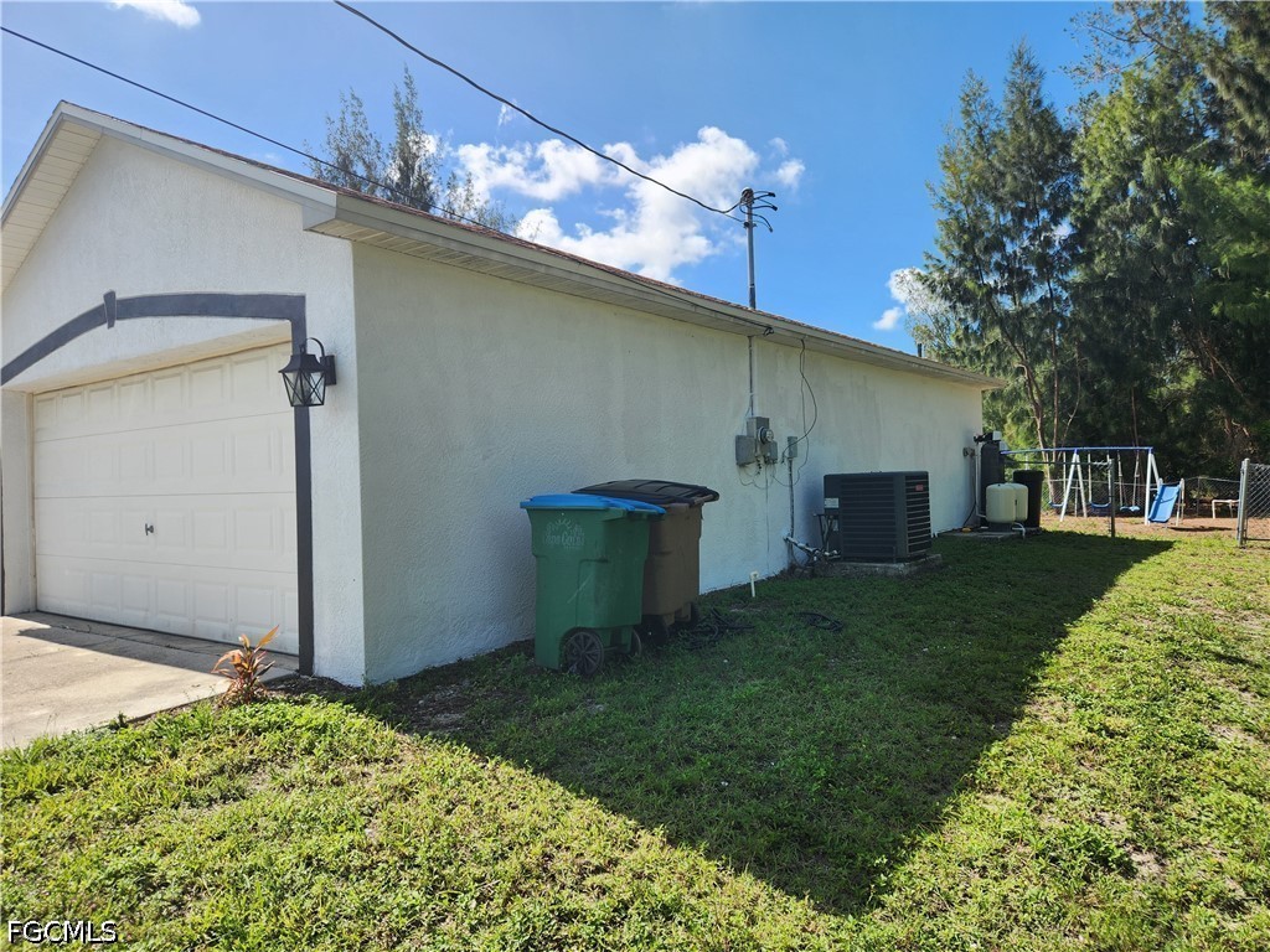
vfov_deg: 58.9
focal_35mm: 23
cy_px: 476
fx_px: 844
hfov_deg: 73.9
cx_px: 635
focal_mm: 5.4
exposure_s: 1/1265
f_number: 1.8
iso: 20
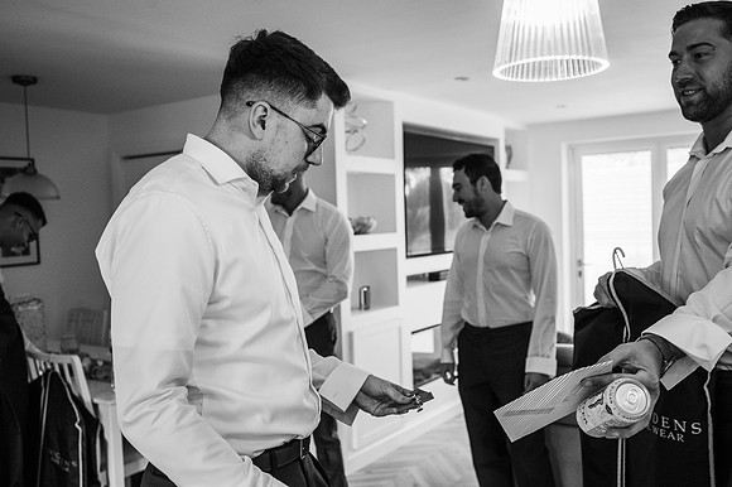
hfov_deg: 54.5
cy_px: 244
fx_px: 711
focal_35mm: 35
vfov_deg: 37.8
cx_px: 366
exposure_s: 1/200
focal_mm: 35
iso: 1100
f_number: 4
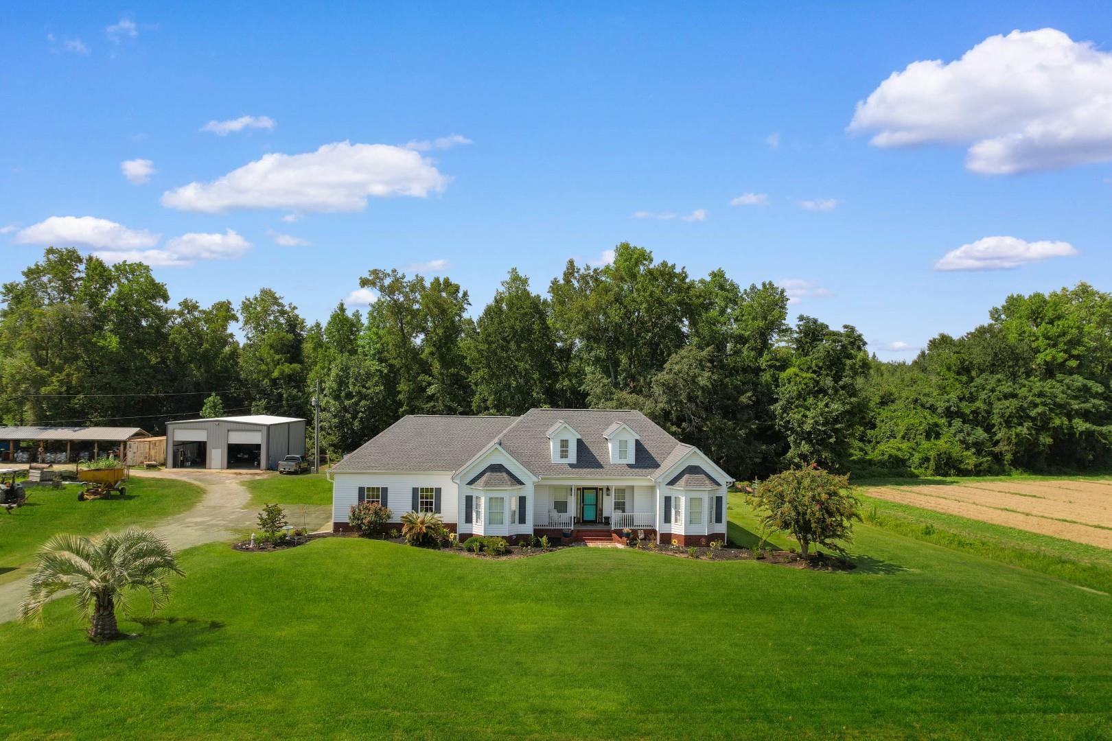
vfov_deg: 57.2
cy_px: 370
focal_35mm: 22
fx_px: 680
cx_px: 556
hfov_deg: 78.6
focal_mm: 8.38
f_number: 2.8
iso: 100
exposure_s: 1/400
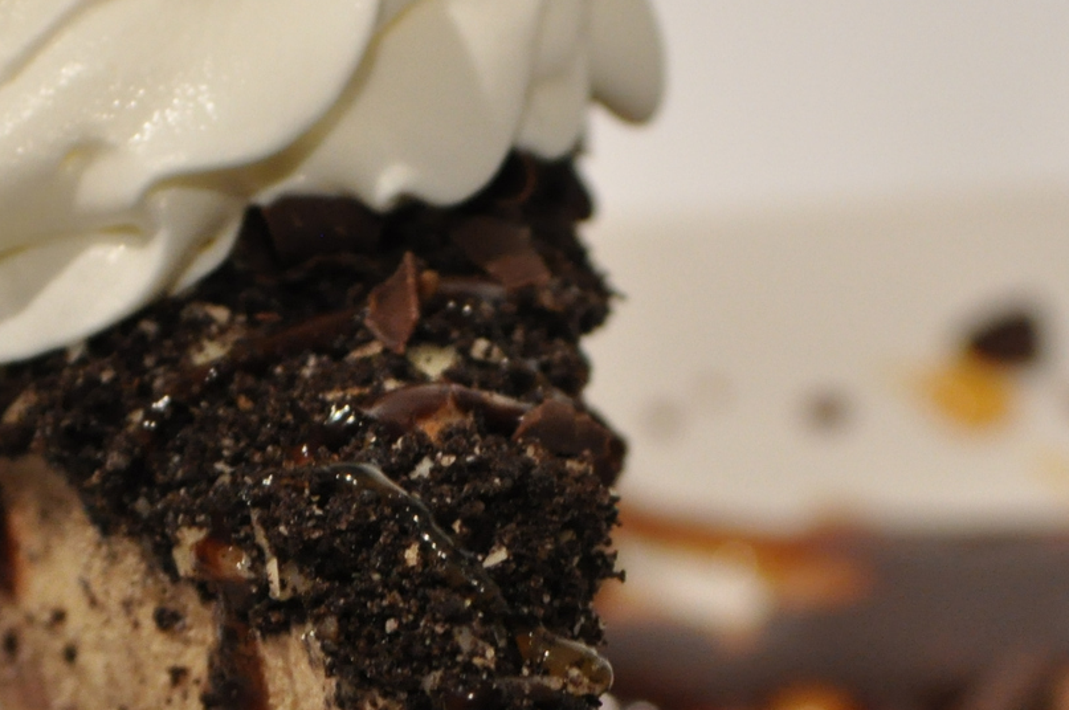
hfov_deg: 3.6
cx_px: 431
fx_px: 16974
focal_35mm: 572
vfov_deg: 2.4
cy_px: 716
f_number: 5.6
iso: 1000
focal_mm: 145
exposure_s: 1/80
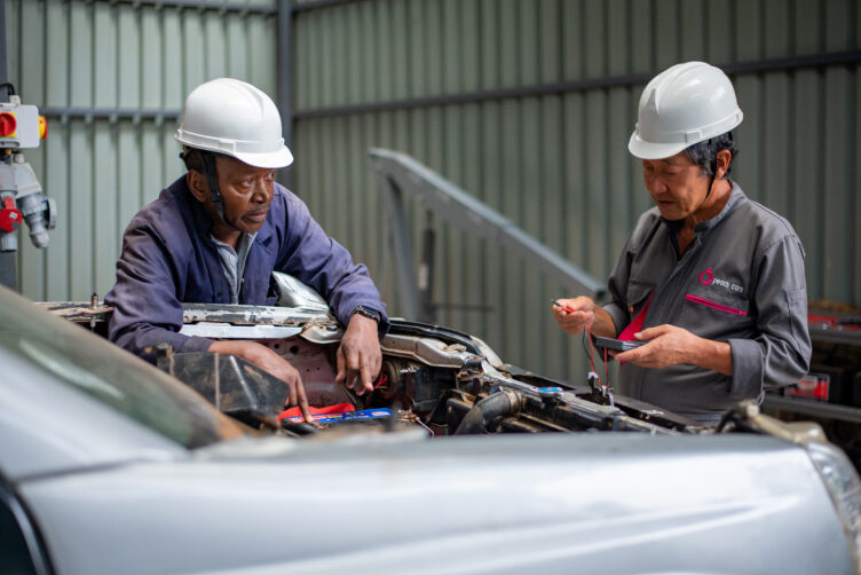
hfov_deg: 38.9
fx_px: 1220
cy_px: 283
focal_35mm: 51
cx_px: 430
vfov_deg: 26.5
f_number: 2
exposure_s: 1/1000
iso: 250
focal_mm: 50
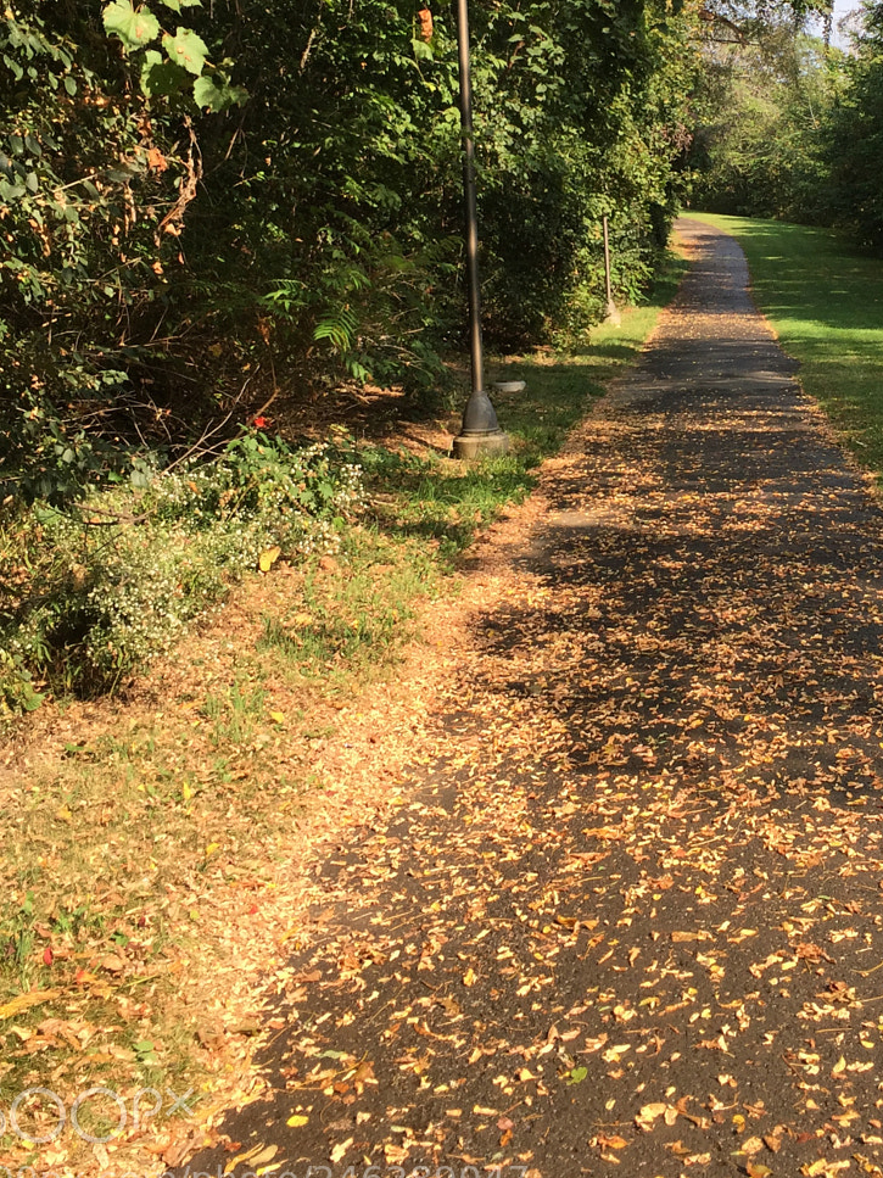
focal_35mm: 48
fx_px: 1633
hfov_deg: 29.9
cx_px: 622
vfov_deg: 38.7
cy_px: 301
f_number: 2.2
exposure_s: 1/648
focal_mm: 4.15
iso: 32
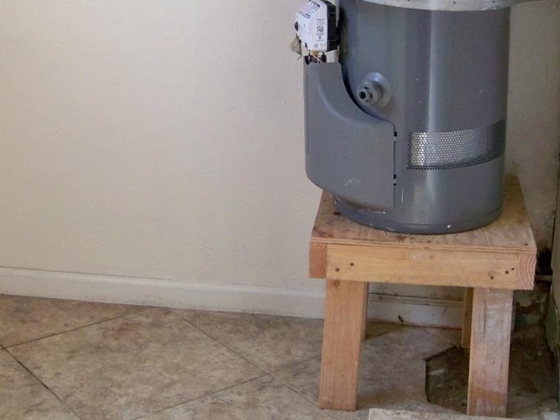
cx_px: 161
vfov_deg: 20.3
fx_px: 1148
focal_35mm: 71
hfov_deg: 27.1
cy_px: 33
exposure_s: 1/30
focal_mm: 6.2
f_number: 3.5
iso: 160
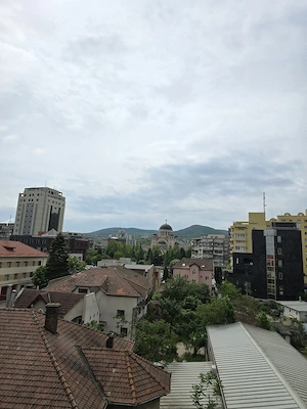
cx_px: 154
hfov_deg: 58.9
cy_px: 204
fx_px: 272
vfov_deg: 73.9
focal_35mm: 23
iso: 12
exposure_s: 1/1695
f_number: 1.7
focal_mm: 6.3
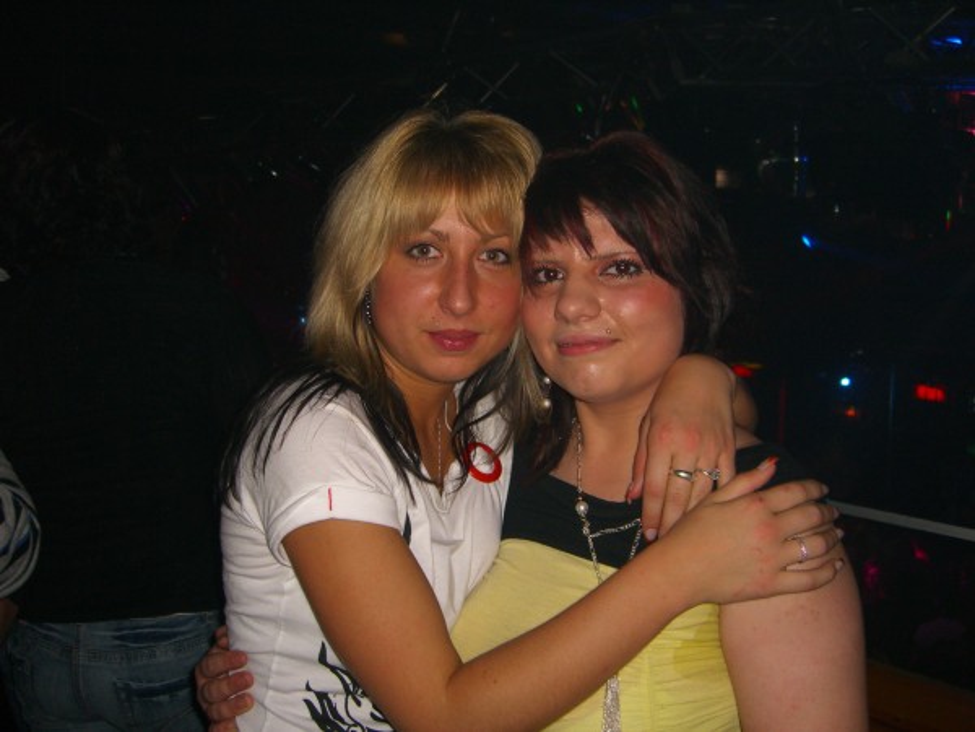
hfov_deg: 49.0
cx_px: 488
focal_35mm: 38
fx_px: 1070
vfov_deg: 37.7
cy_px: 366
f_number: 2.8
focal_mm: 7.9
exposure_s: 1/60
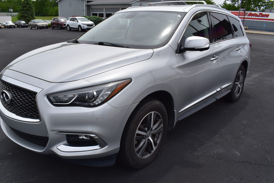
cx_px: 122
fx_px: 228
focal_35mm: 30
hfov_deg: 61.8
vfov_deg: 43.6
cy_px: 93
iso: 320
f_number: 11
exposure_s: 1/500
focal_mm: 18
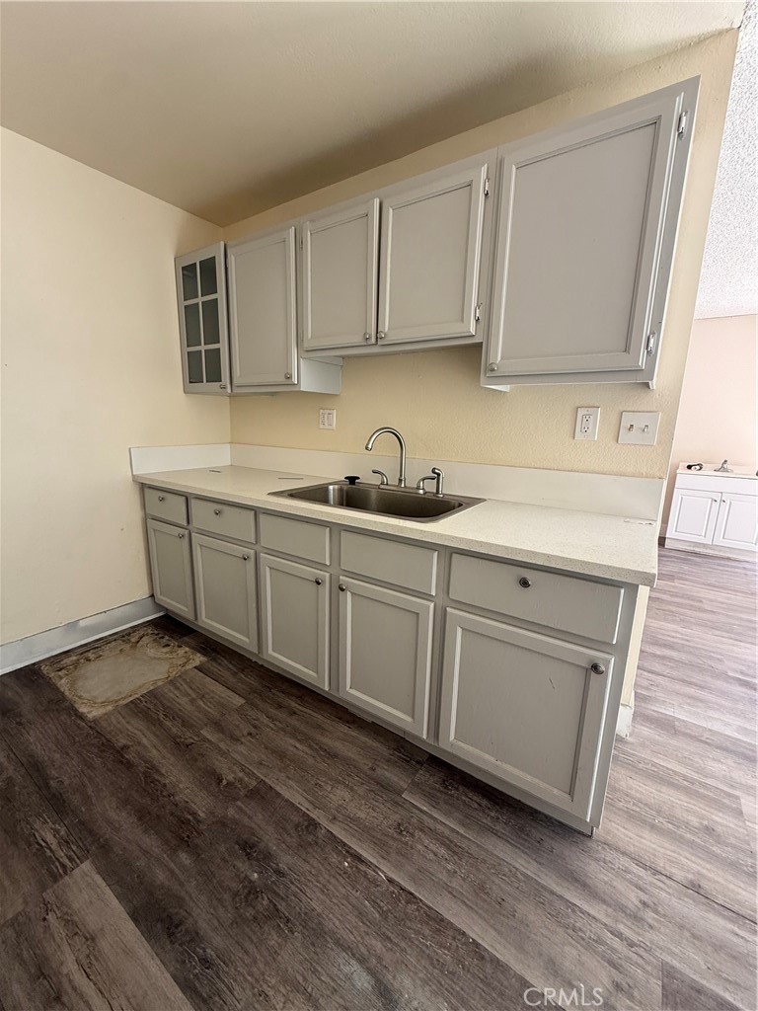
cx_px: 379
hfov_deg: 85.7
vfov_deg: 102.1
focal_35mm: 14
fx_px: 409
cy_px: 506
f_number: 2.2
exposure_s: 1/99
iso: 125
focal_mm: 2.22
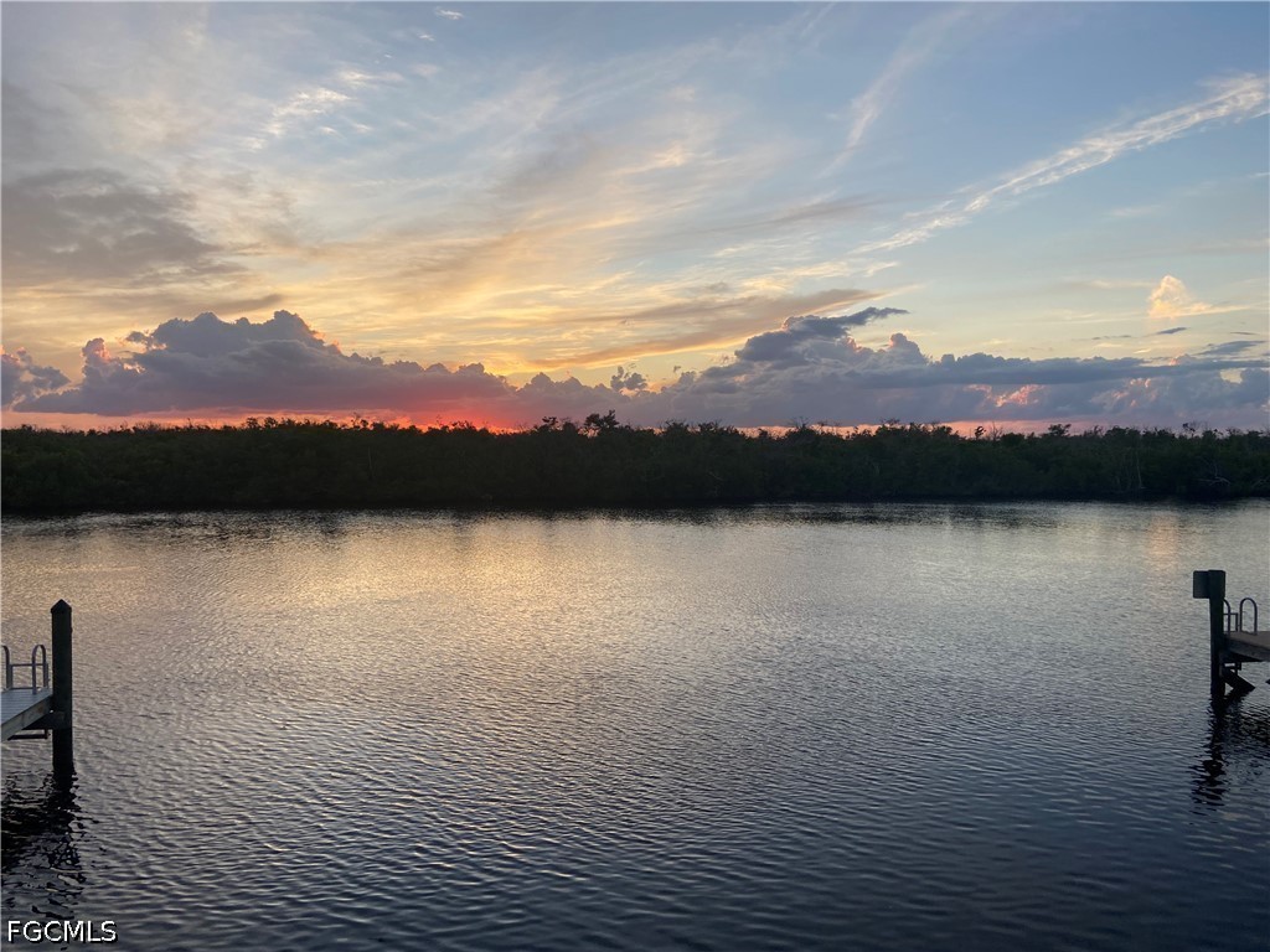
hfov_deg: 67.3
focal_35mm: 26
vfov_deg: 53.1
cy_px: 476
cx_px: 635
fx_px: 954
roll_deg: +0.4
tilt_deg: -1.5
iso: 32
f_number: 1.8
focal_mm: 4.25
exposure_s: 1/394
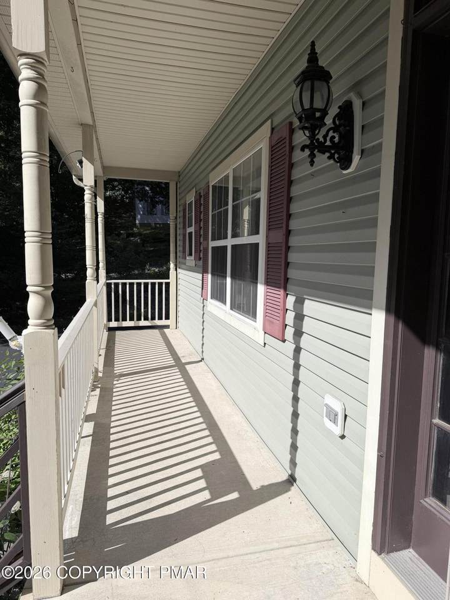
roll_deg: -1.5
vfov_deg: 71.6
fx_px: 416
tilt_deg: -6.7
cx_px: 225
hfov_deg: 56.8
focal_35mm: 24
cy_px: 300
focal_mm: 6.76
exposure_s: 1/6711
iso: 80
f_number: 1.78
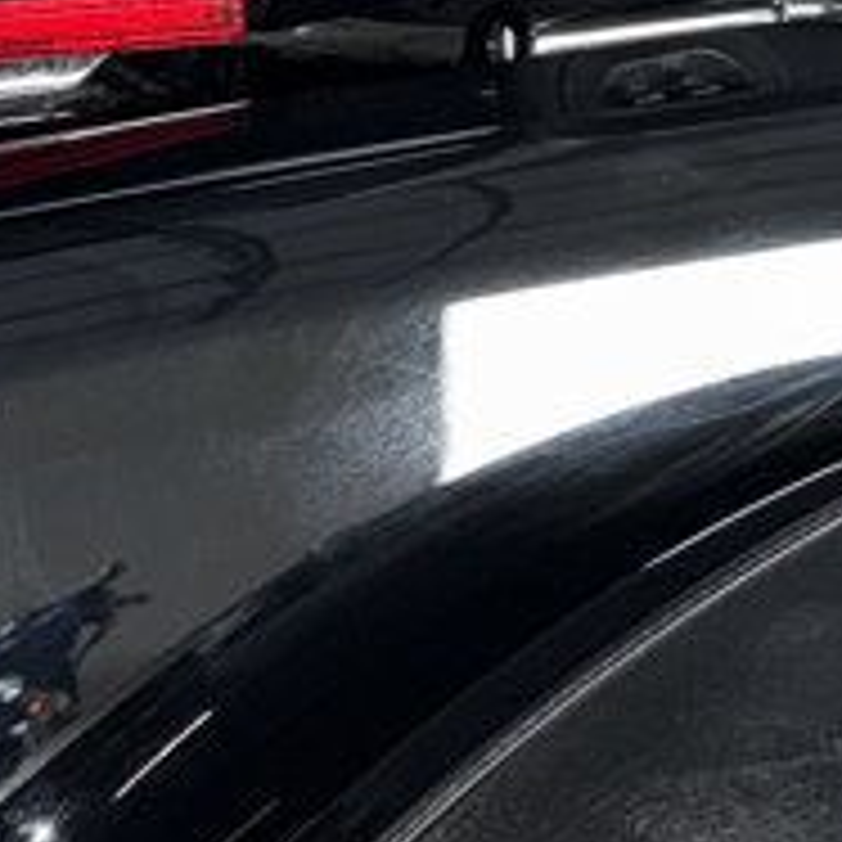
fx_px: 3192
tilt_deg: -7.9
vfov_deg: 14.8
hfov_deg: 14.8
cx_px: 842
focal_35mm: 116
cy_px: -5
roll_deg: -2.0
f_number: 1.78
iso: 80
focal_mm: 6.76
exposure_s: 1/15
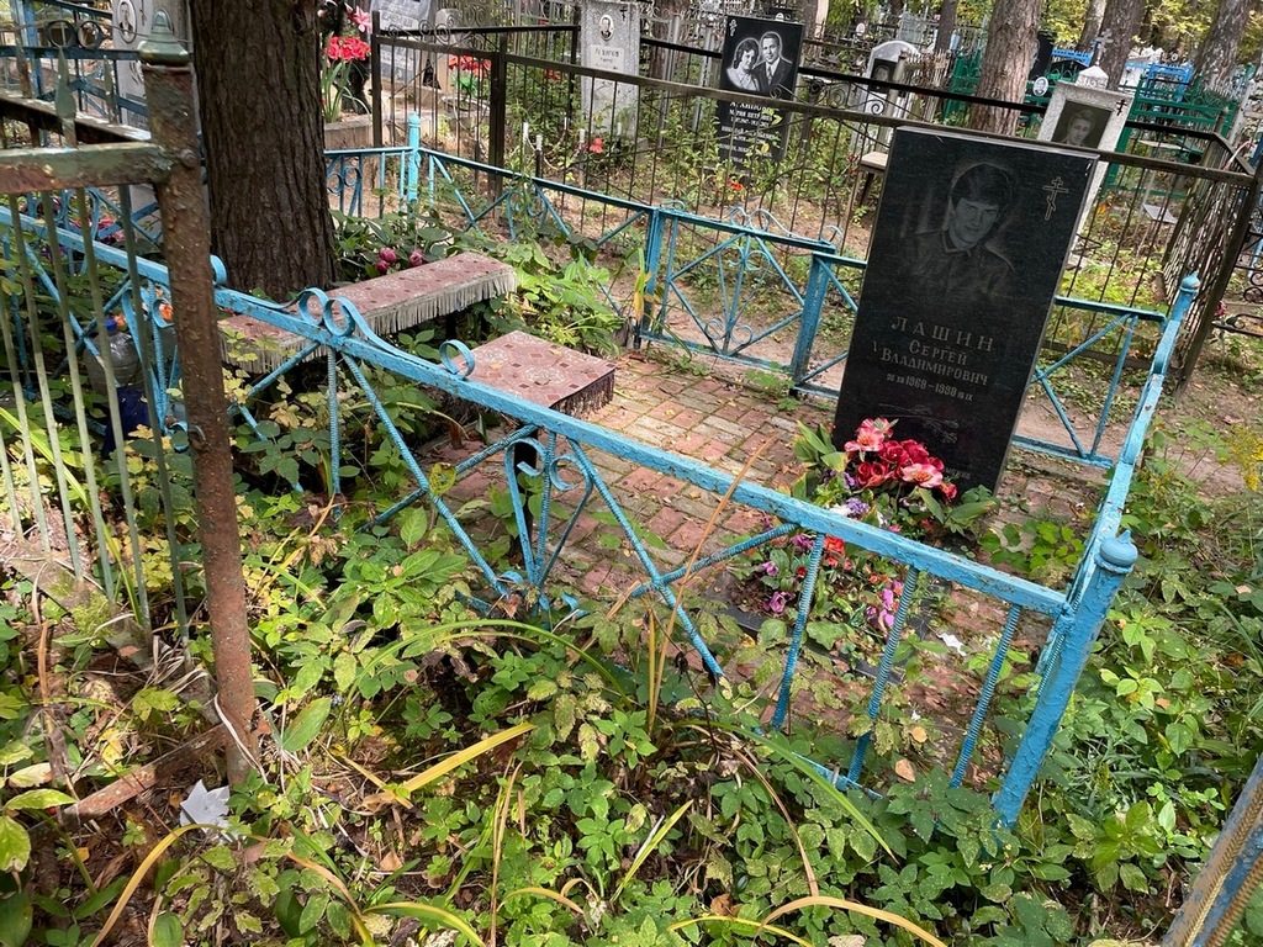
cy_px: 474
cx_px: 632
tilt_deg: -22.2
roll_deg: -5.8
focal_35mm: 26
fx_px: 949
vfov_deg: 53.1
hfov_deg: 67.3
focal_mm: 4.2
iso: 32
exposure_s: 1/195
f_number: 1.6
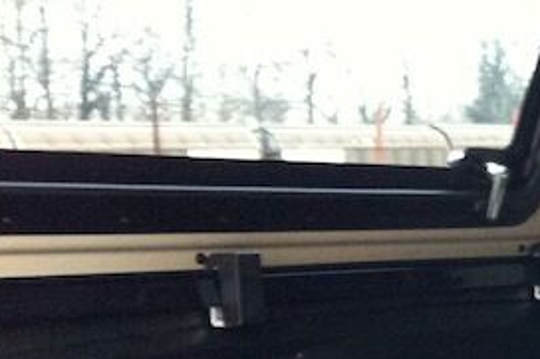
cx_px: 748
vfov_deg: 12.7
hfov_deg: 17.6
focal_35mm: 107
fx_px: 1604
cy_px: 309
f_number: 2.8
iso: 250
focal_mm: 3.85
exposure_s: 1/15
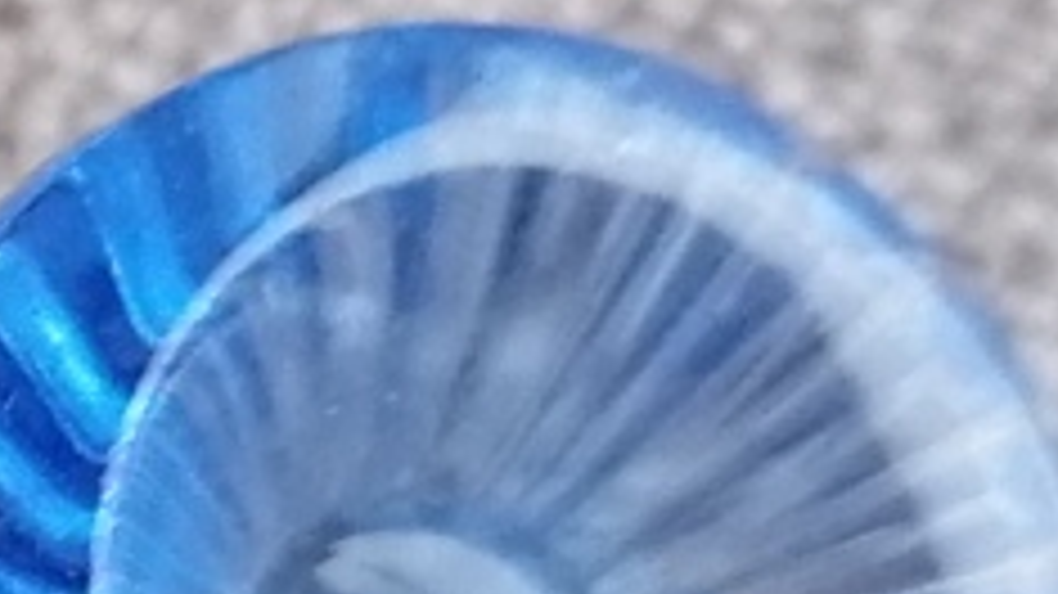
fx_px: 3590
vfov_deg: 9.3
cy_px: 842
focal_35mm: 128
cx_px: -527
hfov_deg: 15.5
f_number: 1.8
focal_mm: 4.75
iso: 200
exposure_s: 1/50
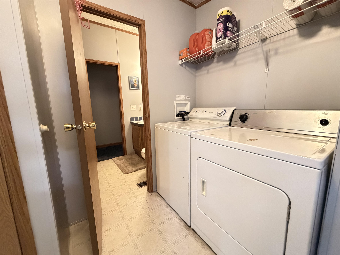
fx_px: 138
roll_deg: +1.6
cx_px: 170
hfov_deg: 102.1
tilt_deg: -7.8
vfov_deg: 85.7
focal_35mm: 14
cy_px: 128
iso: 1000
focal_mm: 2.22
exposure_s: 1/40
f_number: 2.2
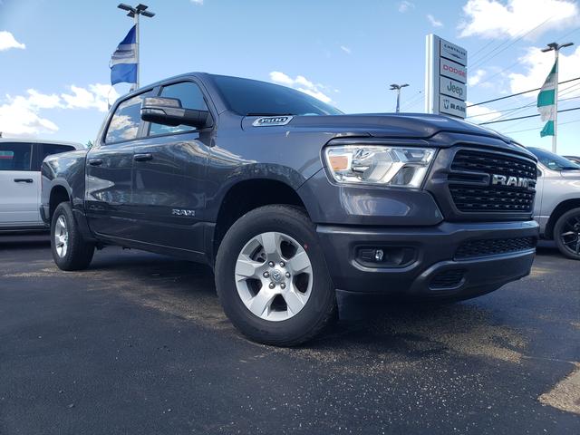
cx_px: 290
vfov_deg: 53.1
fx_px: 436
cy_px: 218
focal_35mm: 26
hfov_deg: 67.3
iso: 50
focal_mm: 4.3
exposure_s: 1/523
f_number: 2.4
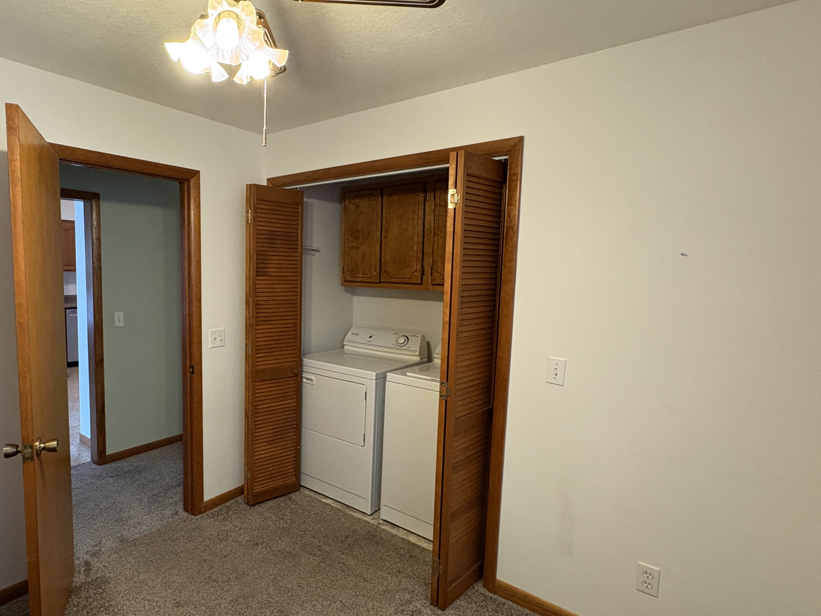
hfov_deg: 80.6
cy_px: 313
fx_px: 474
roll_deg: -0.4
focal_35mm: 20
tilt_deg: -5.7
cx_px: 322
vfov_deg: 66.0
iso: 500
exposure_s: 1/60
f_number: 2.2
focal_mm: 2.22
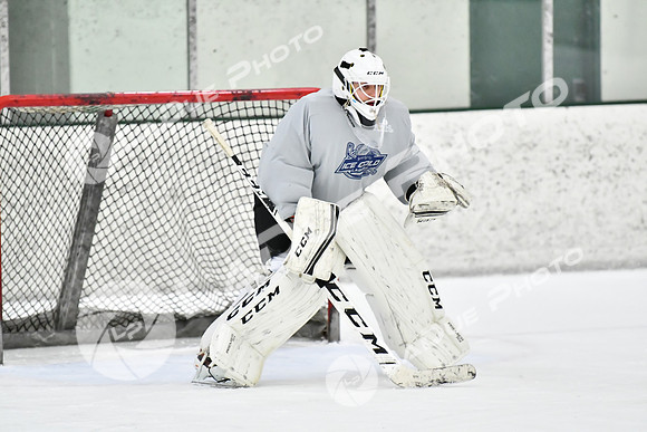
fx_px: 5123
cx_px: 324
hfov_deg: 7.2
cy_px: 216
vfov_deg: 4.8
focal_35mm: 285
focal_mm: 190
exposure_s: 1/1250
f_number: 2.8
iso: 5000
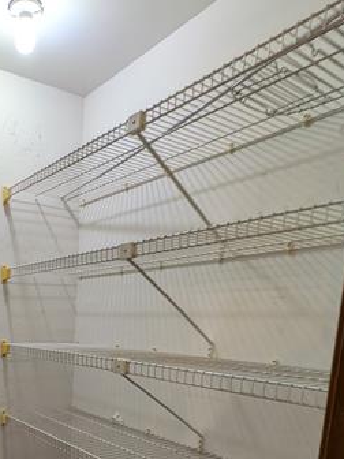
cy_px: 393
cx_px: 35
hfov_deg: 40.8
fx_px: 424
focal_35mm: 32
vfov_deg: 51.6
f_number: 2.2
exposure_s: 1/40
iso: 63
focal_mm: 1.83
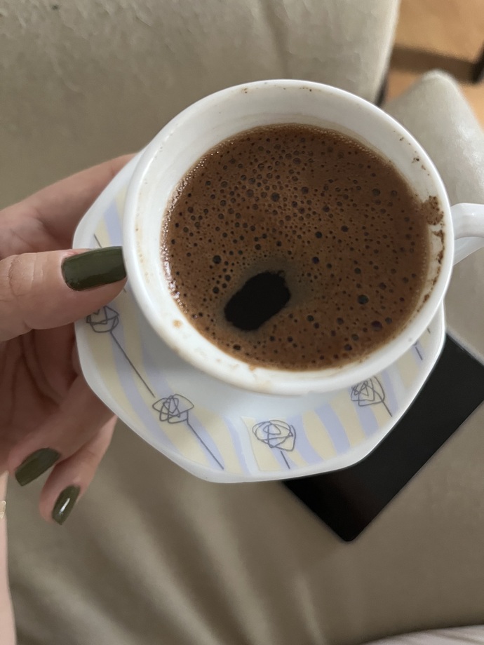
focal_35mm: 26
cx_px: 242
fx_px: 485
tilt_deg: -73.2
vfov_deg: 67.3
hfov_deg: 53.1
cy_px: 322
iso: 640
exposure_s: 1/40
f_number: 1.6
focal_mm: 5.1
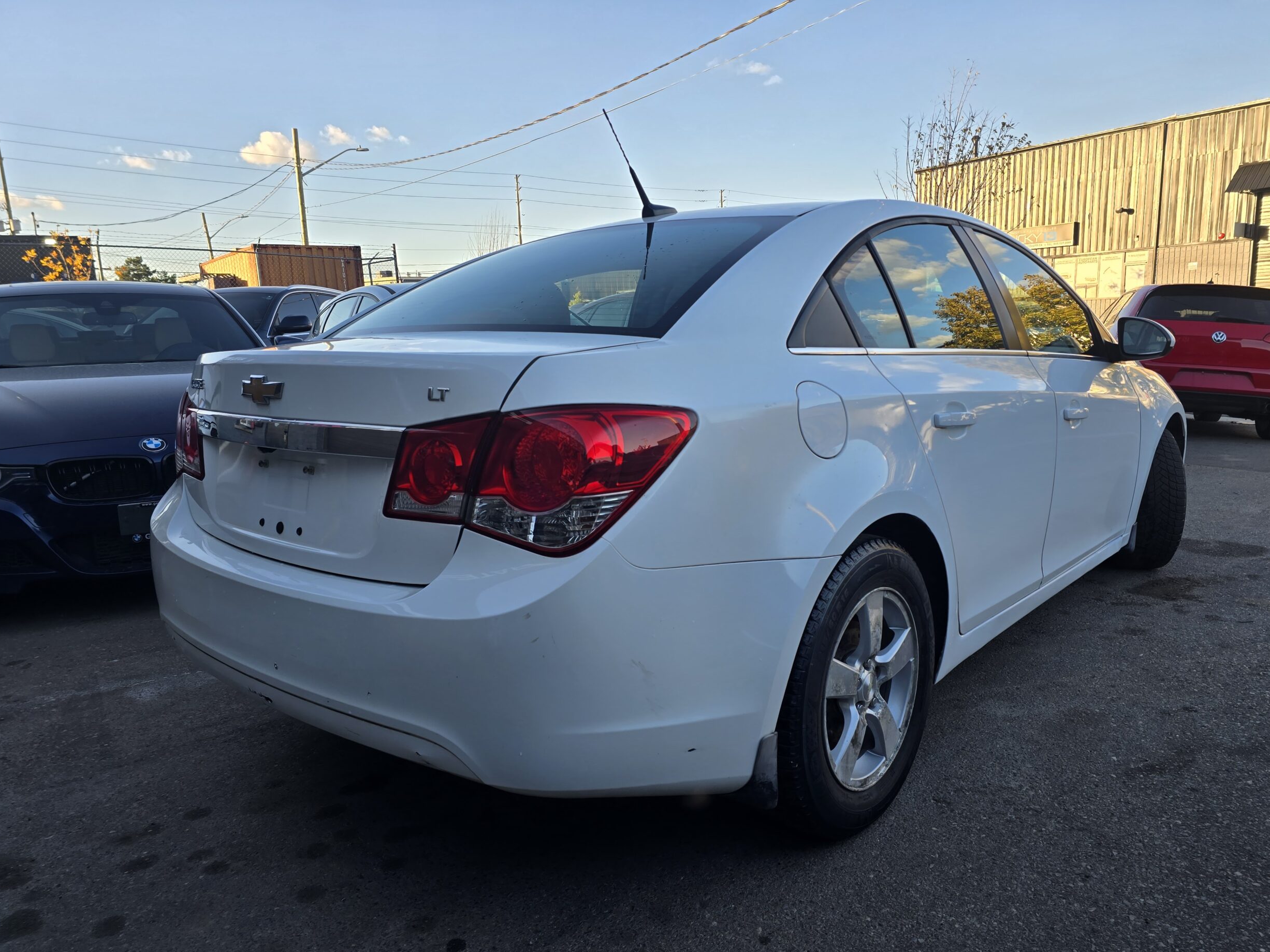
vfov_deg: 56.8
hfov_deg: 71.6
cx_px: 655
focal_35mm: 24
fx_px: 881
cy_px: 480
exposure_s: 1/190
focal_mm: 6.3
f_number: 1.7
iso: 12
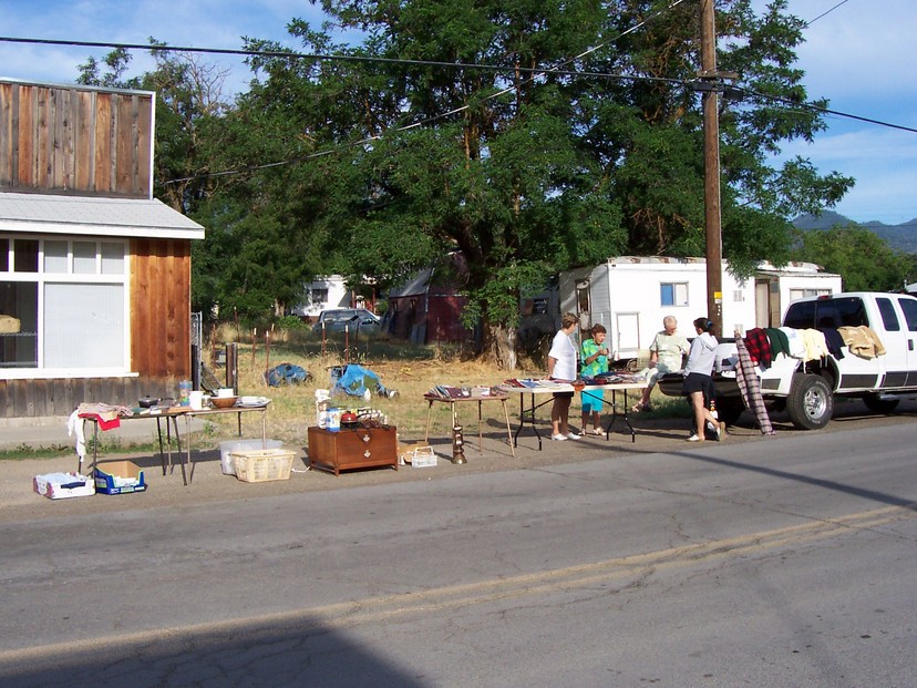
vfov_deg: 38.7
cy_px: 344
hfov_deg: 50.1
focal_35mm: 37
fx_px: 980
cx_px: 458
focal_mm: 5.6
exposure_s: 1/500
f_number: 5.6
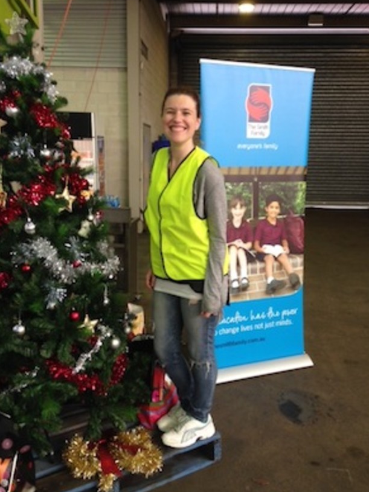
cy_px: 244
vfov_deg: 54.0
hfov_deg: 41.8
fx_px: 483
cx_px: 185
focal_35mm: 34
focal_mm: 4.12
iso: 64
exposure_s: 1/20
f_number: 2.4
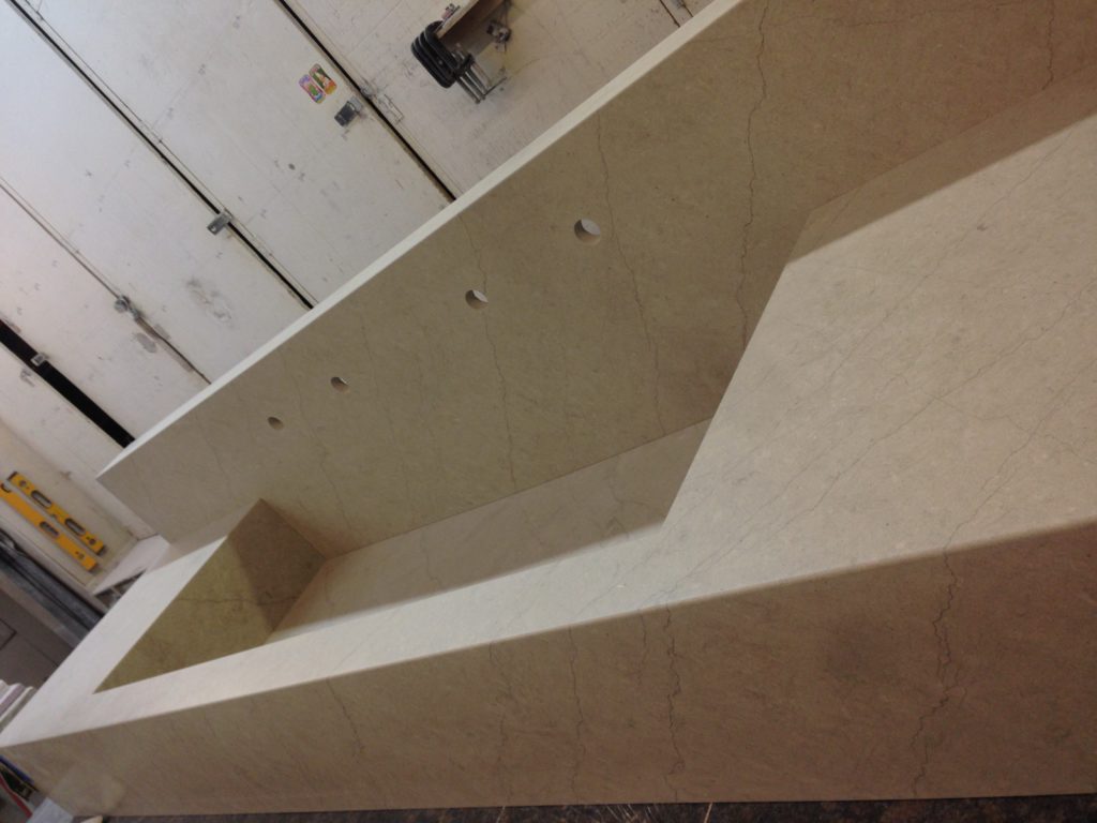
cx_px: 548
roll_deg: +42.1
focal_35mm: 33
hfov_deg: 55.4
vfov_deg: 42.9
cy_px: 412
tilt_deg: -16.1
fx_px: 1046
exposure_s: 1/20
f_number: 2.4
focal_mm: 4.12
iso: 50
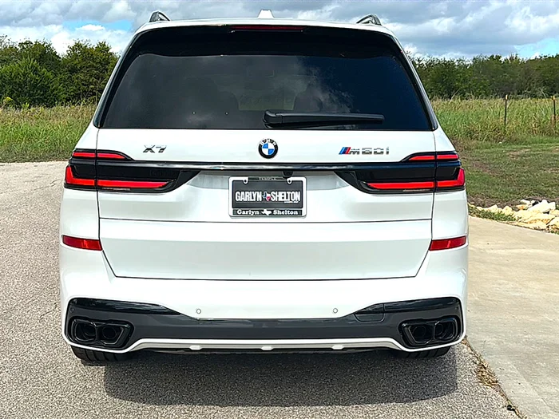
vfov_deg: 37.7
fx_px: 614
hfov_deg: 49.0
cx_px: 280
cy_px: 210
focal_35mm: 38
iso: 80
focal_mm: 6.86
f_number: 1.78
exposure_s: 1/8333
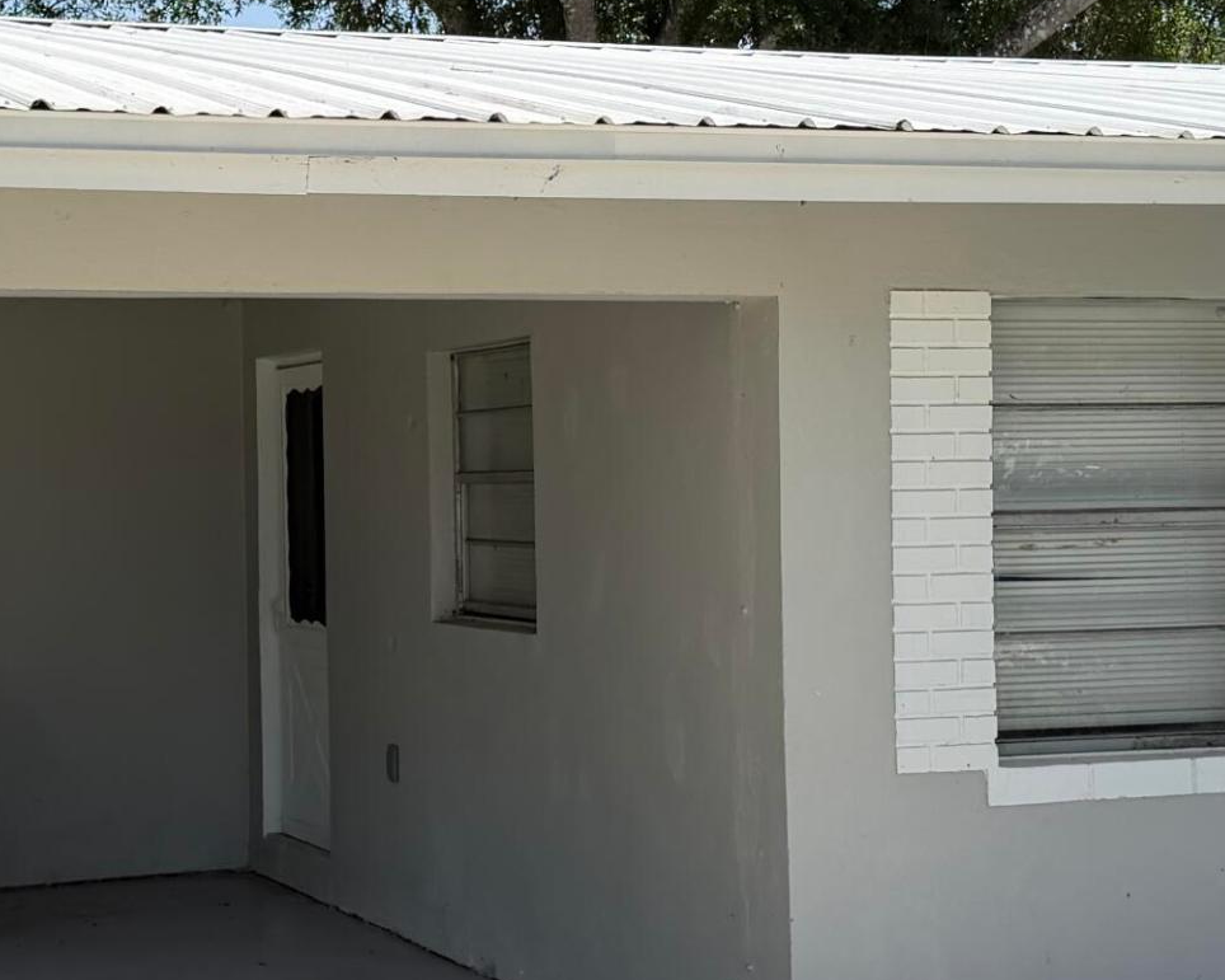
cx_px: 320
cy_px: 439
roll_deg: +1.2
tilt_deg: +0.3
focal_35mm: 70
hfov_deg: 26.8
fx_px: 2538
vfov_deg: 21.8
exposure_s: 1/3425
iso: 100
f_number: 1.78
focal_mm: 6.76
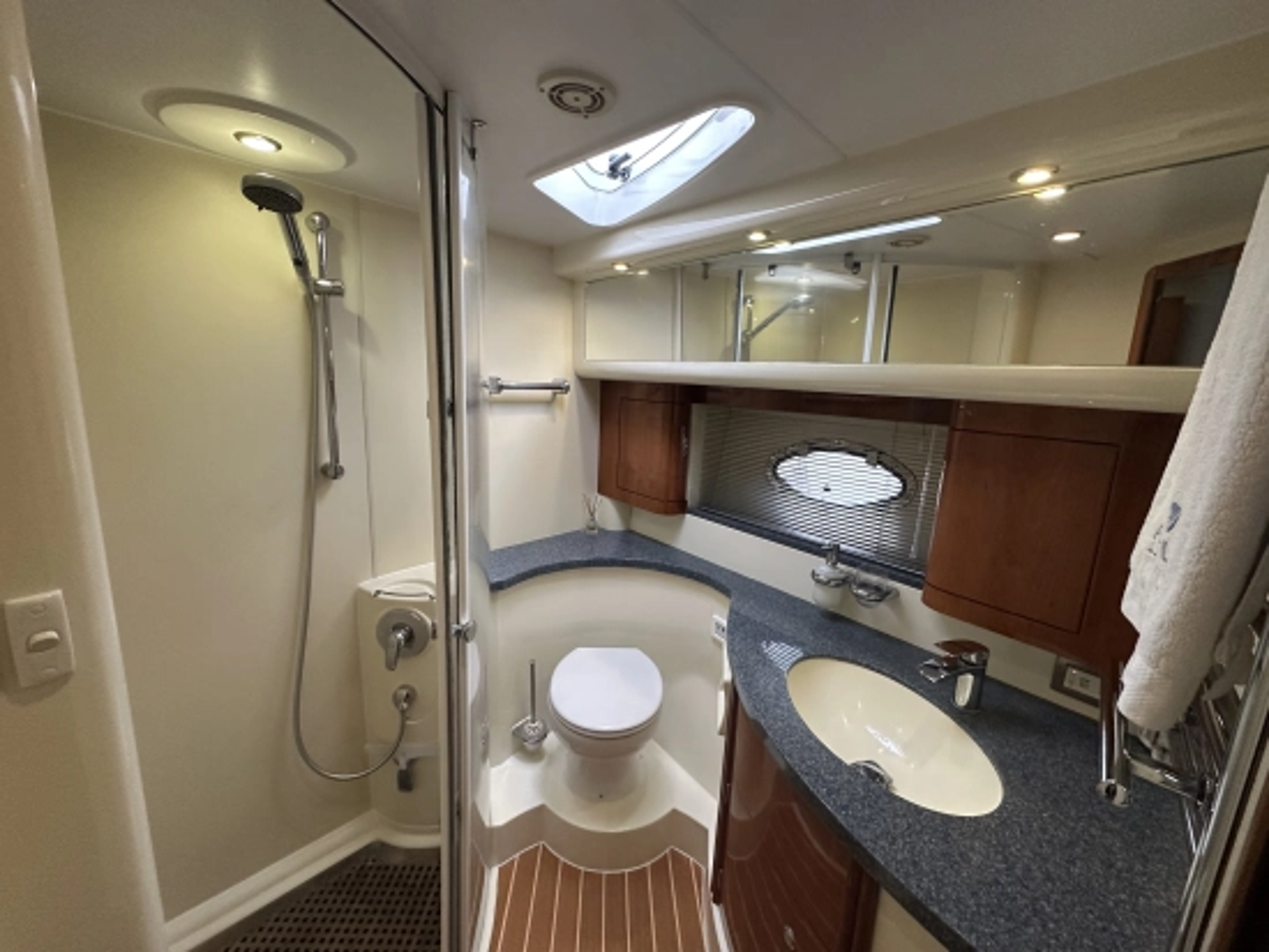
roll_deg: -3.8
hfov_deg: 102.0
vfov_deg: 85.7
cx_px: 634
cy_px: 476
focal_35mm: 14
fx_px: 513
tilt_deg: -10.2
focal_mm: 2.22
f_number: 2.2
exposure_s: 1/93
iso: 320
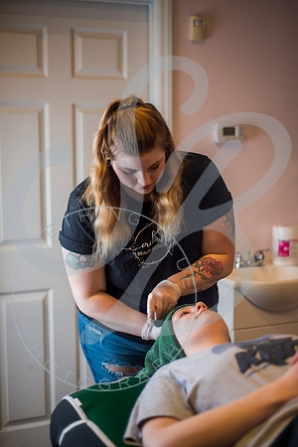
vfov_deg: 39.6
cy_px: 224
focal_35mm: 50
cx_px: 149
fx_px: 621
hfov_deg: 27.0
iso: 200
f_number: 1.8
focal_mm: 50
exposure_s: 1/125
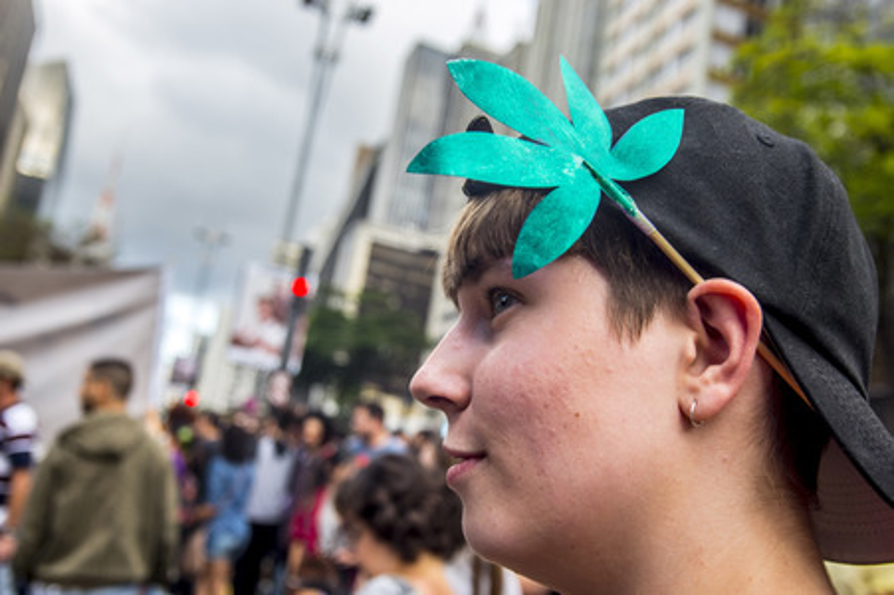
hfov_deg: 54.5
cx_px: 447
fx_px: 869
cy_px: 298
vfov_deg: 37.8
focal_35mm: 35
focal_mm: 35
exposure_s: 1/100
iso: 160
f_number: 5
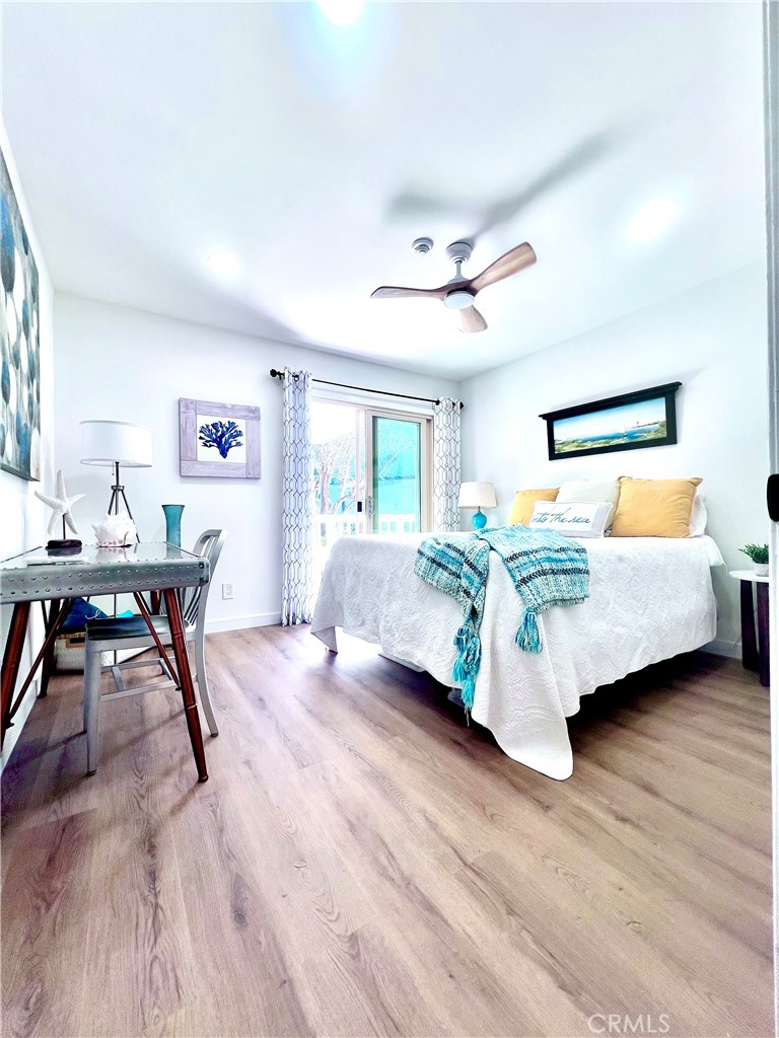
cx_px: 390
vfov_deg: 106.2
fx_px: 390
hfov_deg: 89.9
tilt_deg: +1.5
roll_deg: +0.8
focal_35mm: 13
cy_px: 519
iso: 32
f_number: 1.8
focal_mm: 1.57
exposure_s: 1/136
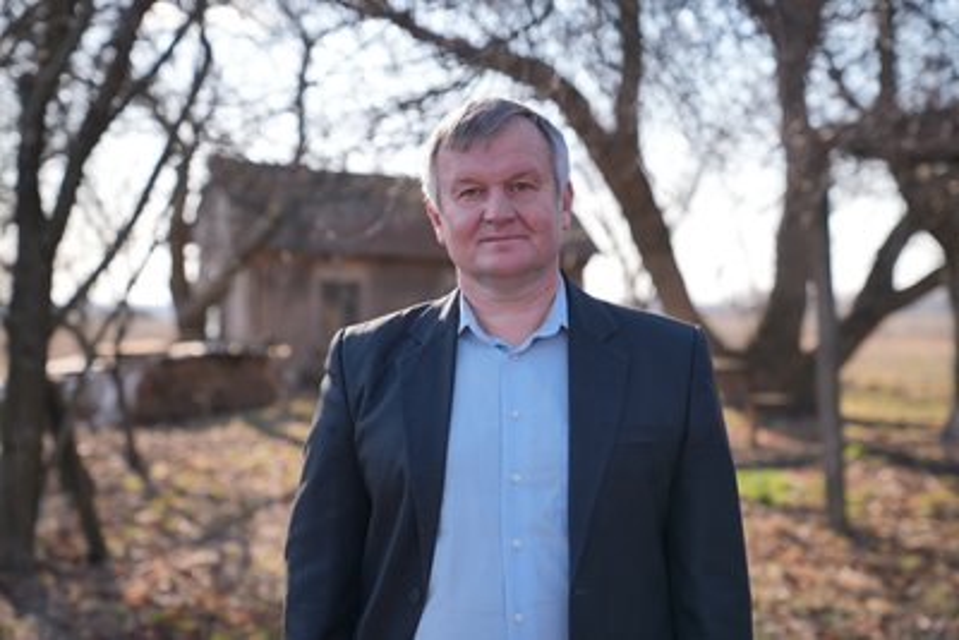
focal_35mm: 63
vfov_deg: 21.6
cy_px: 320
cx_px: 480
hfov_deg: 31.9
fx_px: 1679
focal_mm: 63
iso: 100
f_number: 3.2
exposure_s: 1/200
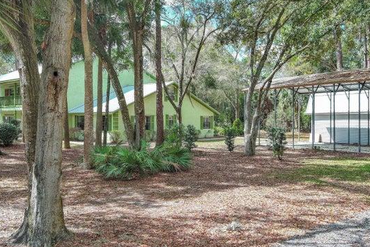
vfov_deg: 34.2
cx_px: 189
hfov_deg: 49.5
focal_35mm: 39
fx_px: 401
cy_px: 118
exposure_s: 1/460
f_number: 2.8
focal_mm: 10.57
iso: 100
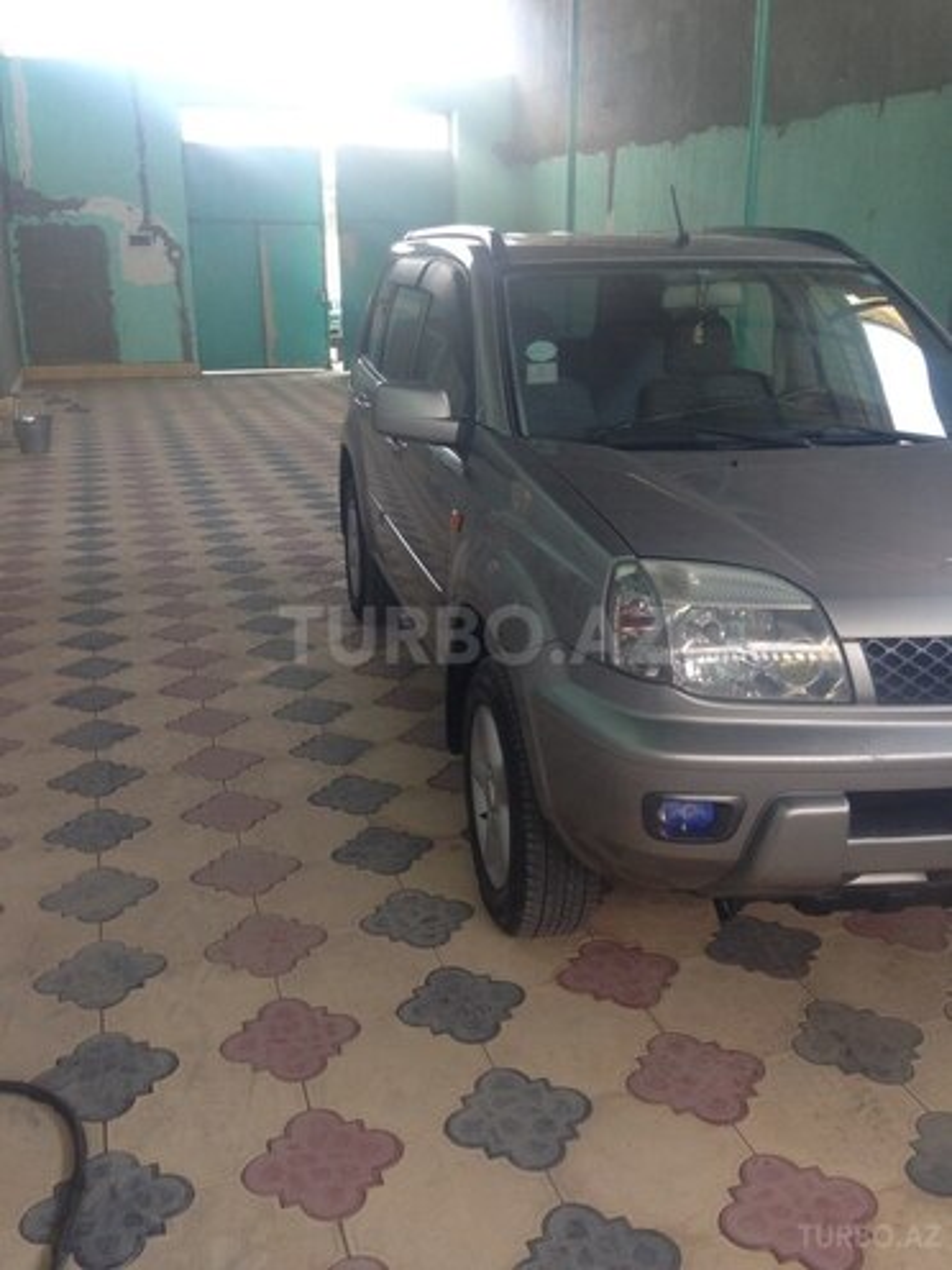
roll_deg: +1.3
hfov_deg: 42.9
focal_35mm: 33
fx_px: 1210
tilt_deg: -13.3
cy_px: 635
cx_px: 476
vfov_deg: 55.4
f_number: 2.4
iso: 64
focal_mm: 4.12
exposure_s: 1/120
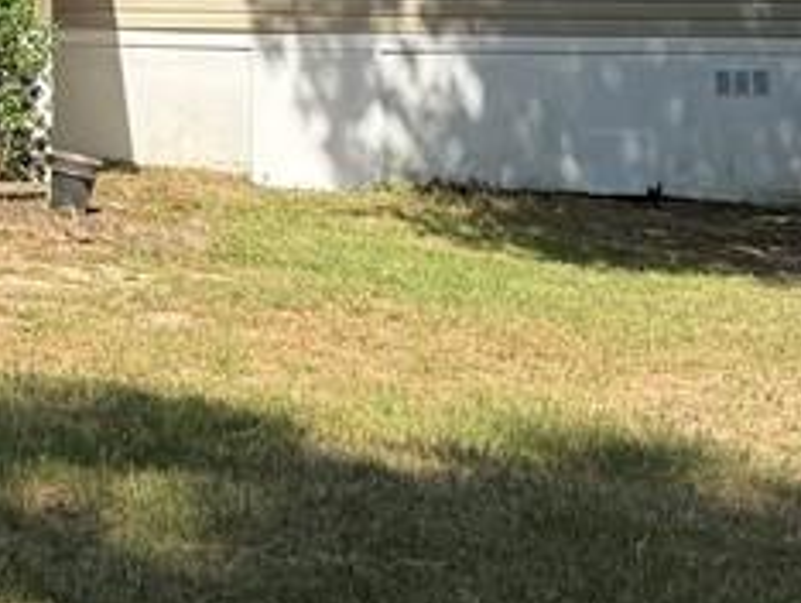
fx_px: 2432
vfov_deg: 13.2
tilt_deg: +7.5
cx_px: -288
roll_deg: -0.2
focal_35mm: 105
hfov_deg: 17.4
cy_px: -339
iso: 100
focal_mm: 6.76
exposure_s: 1/2611
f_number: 1.78
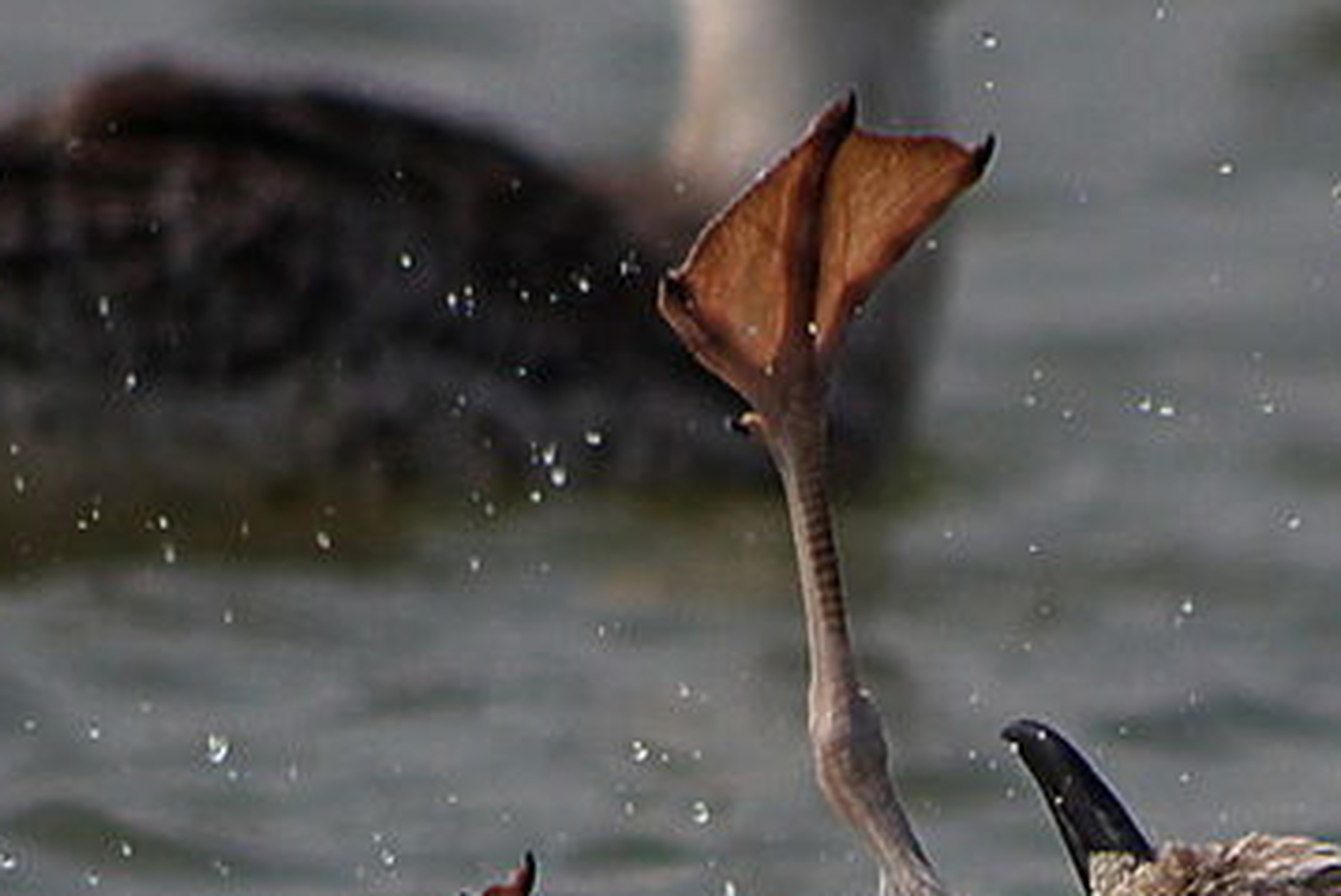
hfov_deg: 2.1
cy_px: 817
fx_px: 36518
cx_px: 678
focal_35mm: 980
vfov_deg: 1.4
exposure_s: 1/4000
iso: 200
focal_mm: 260
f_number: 5.6
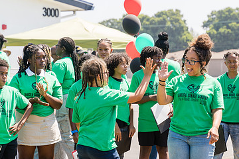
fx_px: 803
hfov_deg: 16.8
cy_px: 97
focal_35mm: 121
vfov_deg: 11.3
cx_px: 179
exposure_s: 1/400
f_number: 4
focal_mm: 75
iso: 100
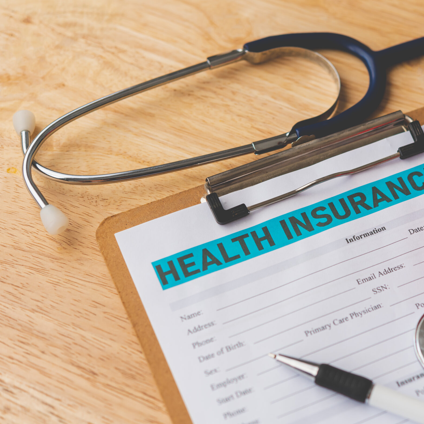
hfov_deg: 20.7
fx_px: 1150
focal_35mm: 83
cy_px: 217
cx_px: 322
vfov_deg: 20.9
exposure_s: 1/60
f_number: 4.5
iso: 200
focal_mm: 60
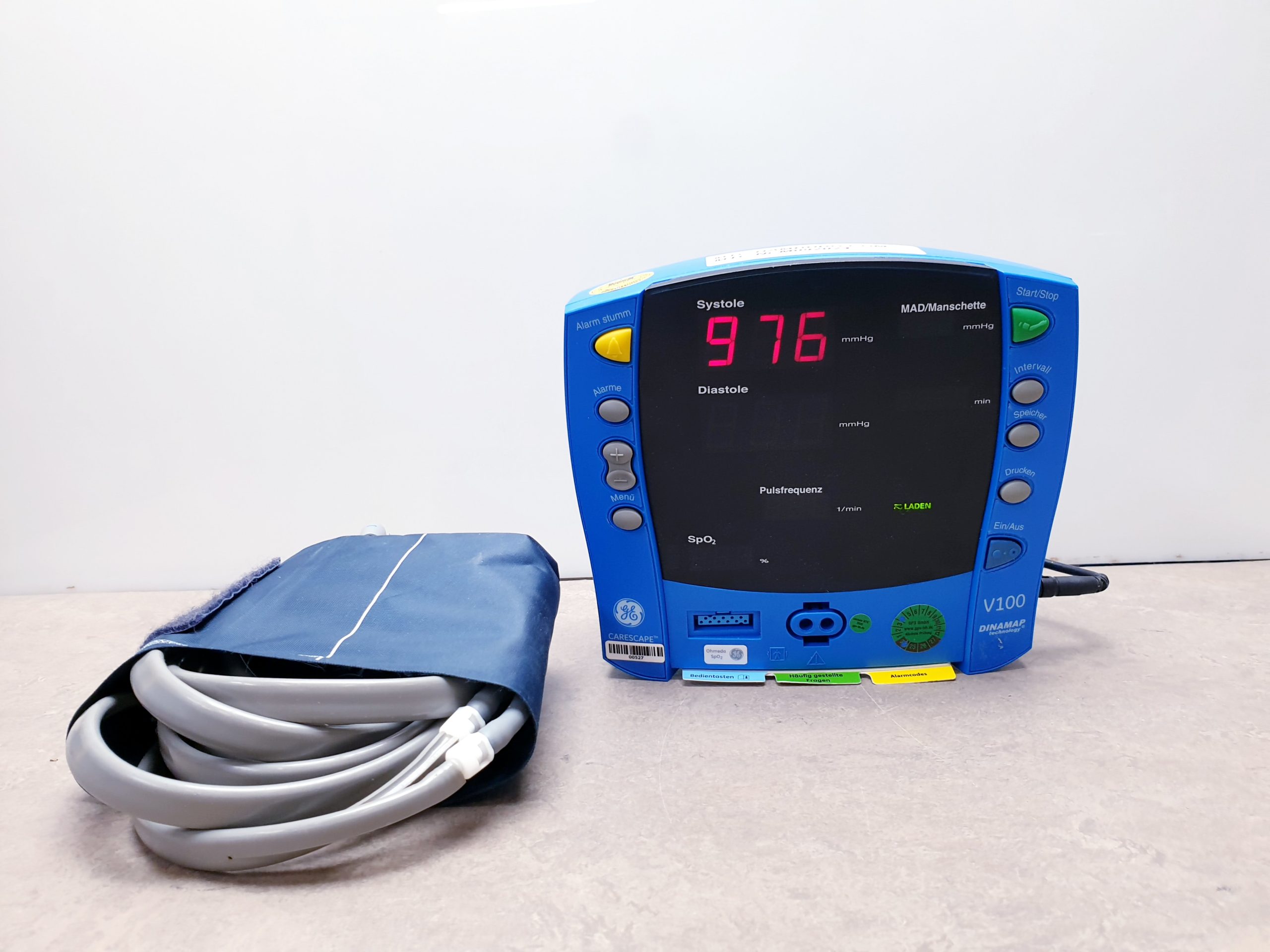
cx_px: 635
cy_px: 476
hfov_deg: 67.3
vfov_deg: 53.1
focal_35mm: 26
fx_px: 954
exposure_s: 1/50
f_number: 2.4
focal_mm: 4.3
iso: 100
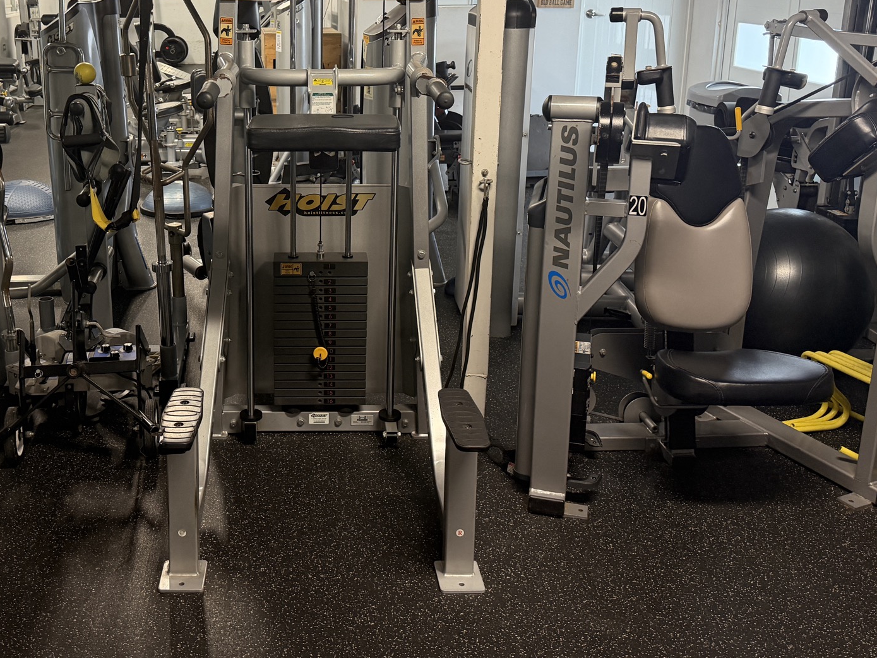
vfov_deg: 37.3
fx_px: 963
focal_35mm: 38
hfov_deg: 48.3
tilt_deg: -14.3
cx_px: 307
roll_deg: -0.2
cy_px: 222
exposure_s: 1/60
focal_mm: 6.76
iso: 250
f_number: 1.78
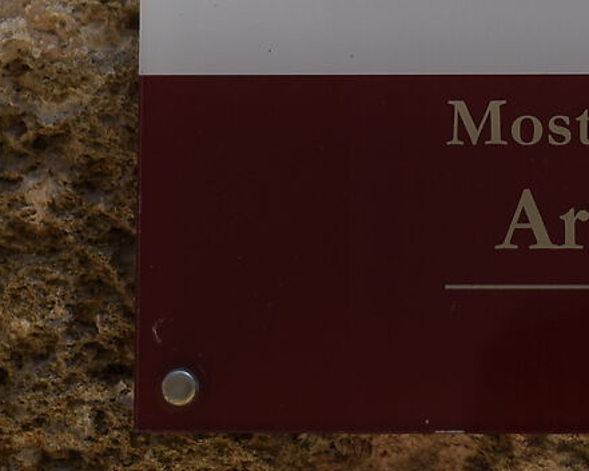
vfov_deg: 10.7
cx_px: 686
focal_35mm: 143
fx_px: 2493
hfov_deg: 13.2
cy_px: -64
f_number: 1.8
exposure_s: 1/4000
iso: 125
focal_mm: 28
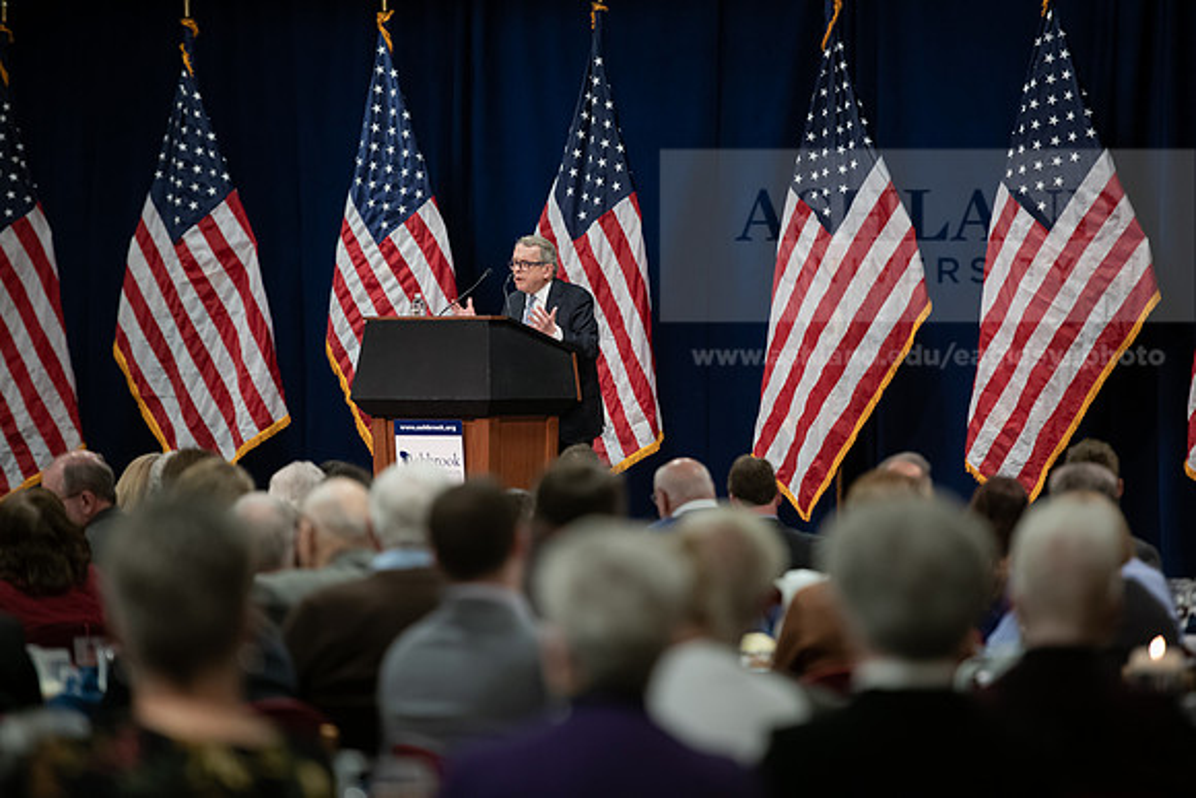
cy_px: 399
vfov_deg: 7.4
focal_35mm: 185
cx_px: 598
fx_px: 6147
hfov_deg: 11.1
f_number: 3.2
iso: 2000
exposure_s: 1/200
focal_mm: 185
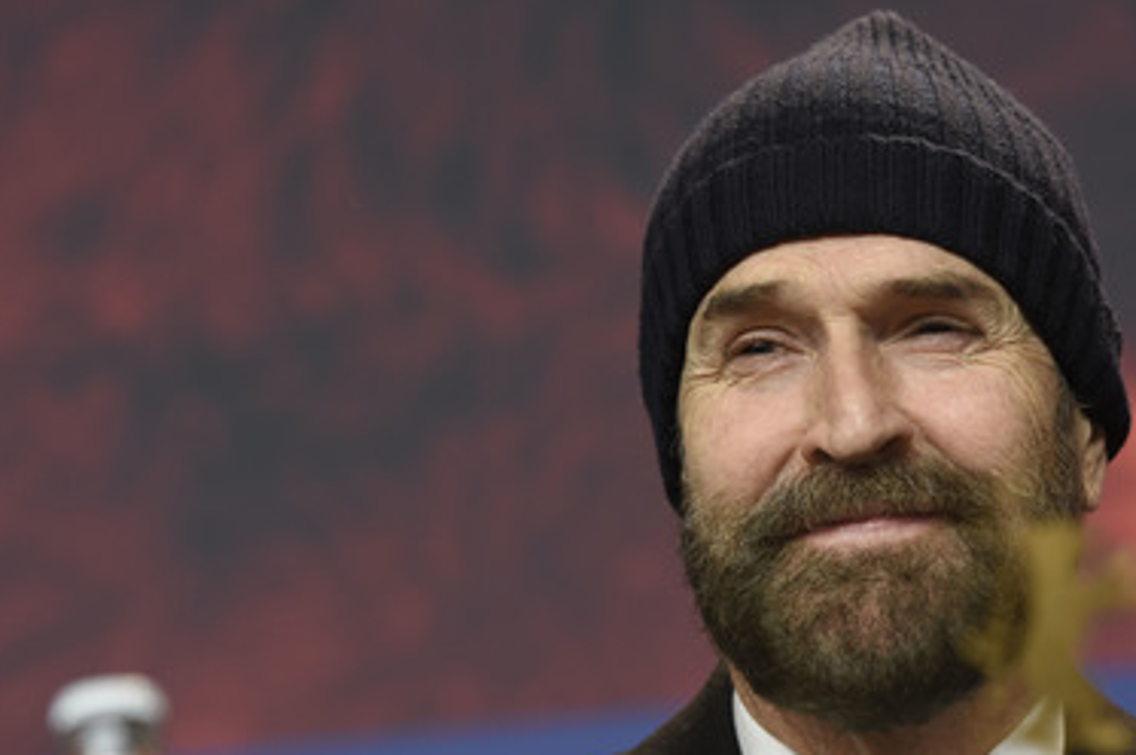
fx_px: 7440
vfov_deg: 5.8
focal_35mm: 236
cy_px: 441
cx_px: 665
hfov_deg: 8.7
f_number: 3.5
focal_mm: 130
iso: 640
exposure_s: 1/320
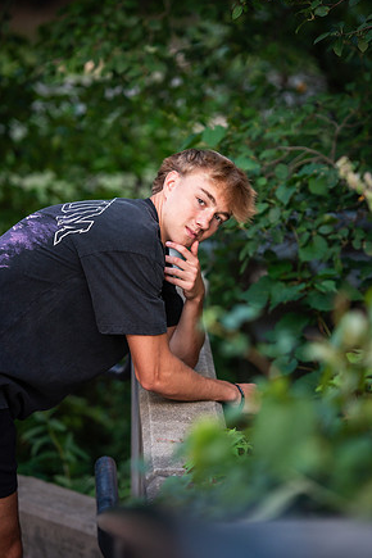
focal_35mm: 150
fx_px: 2325
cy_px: 272
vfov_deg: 13.7
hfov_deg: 9.1
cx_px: 181
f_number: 2.8
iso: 800
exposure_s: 1/160
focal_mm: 145
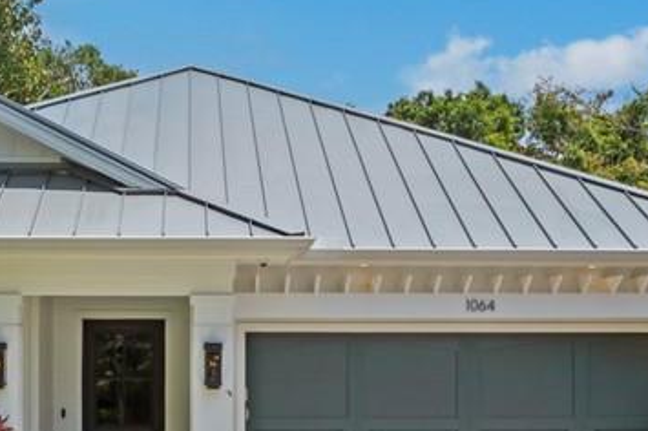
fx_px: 1295
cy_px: 384
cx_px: 226
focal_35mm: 72
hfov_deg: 28.0
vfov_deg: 18.6
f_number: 2.8
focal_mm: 12.29
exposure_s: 1/1600
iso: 100
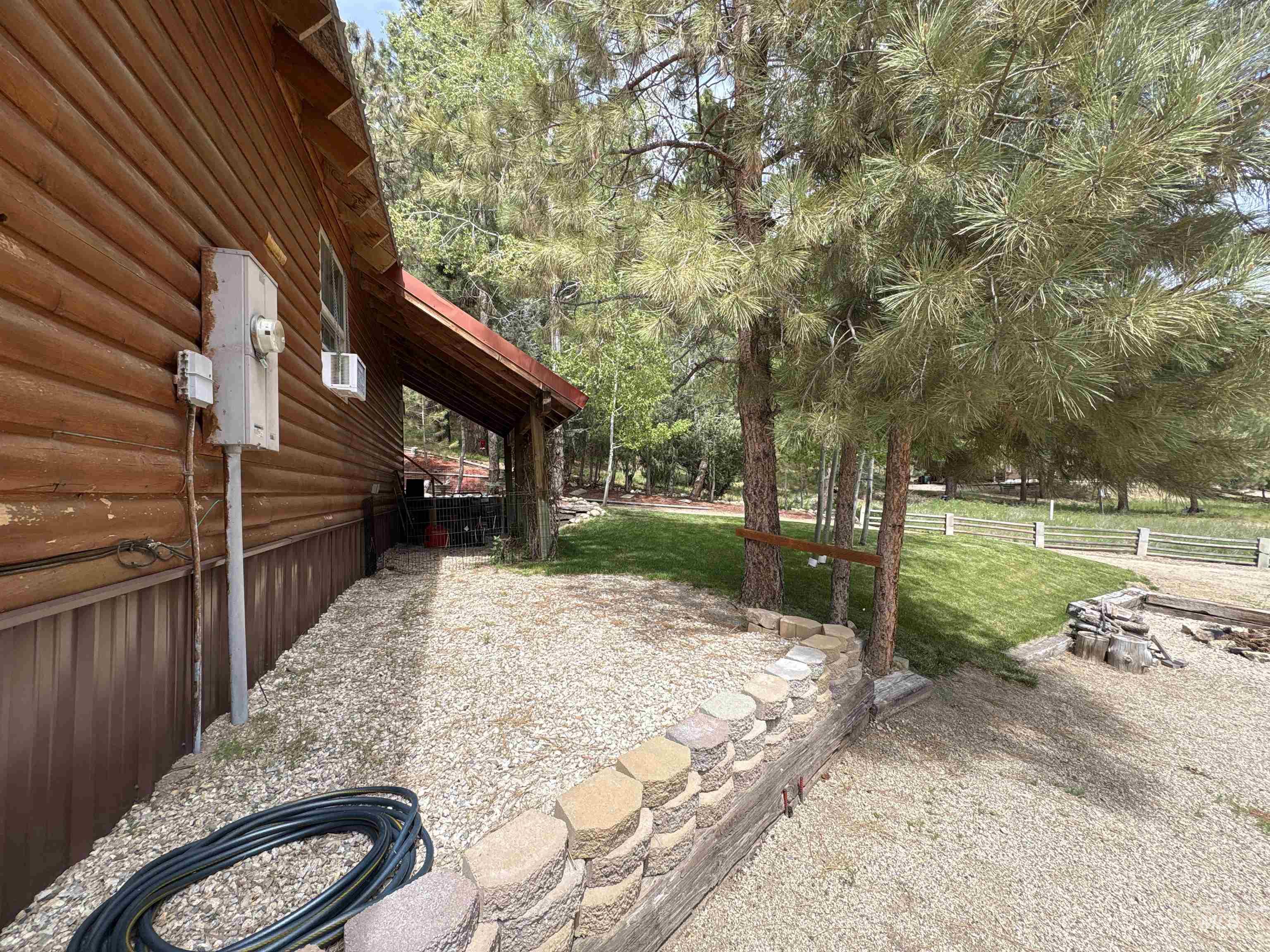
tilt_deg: +1.2
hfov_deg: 102.1
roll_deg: +2.3
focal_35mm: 14
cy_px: 476
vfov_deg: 85.7
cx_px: 635
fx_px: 514
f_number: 2.2
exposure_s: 1/425
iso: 40
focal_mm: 2.22
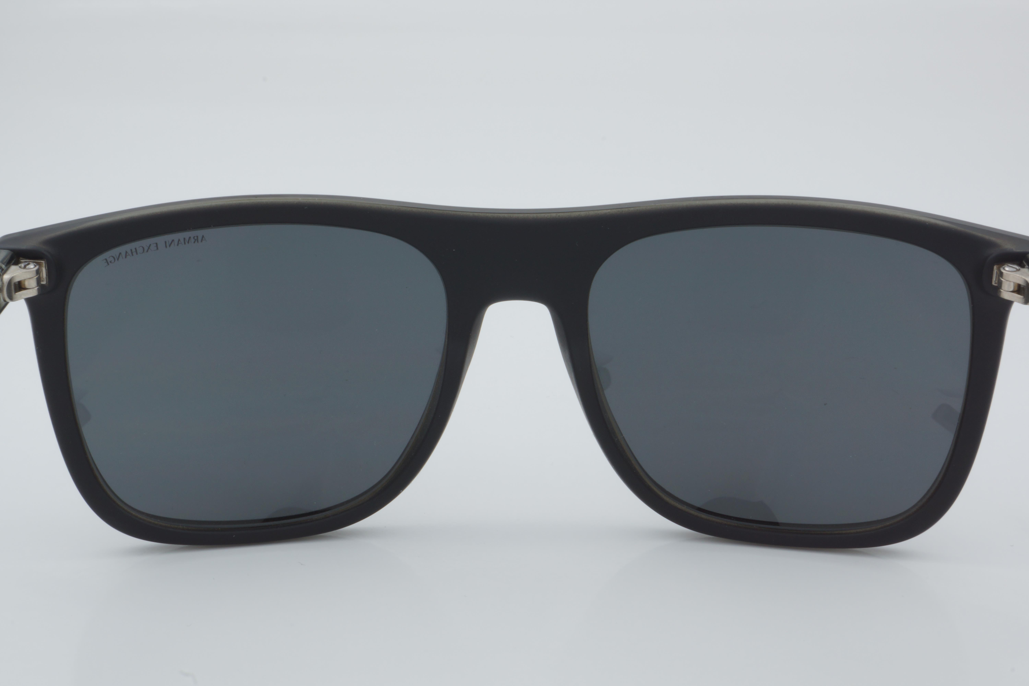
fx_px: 1715
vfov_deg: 22.6
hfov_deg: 33.4
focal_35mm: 60
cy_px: 343
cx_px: 514
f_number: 32
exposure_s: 1/4
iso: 100
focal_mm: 40
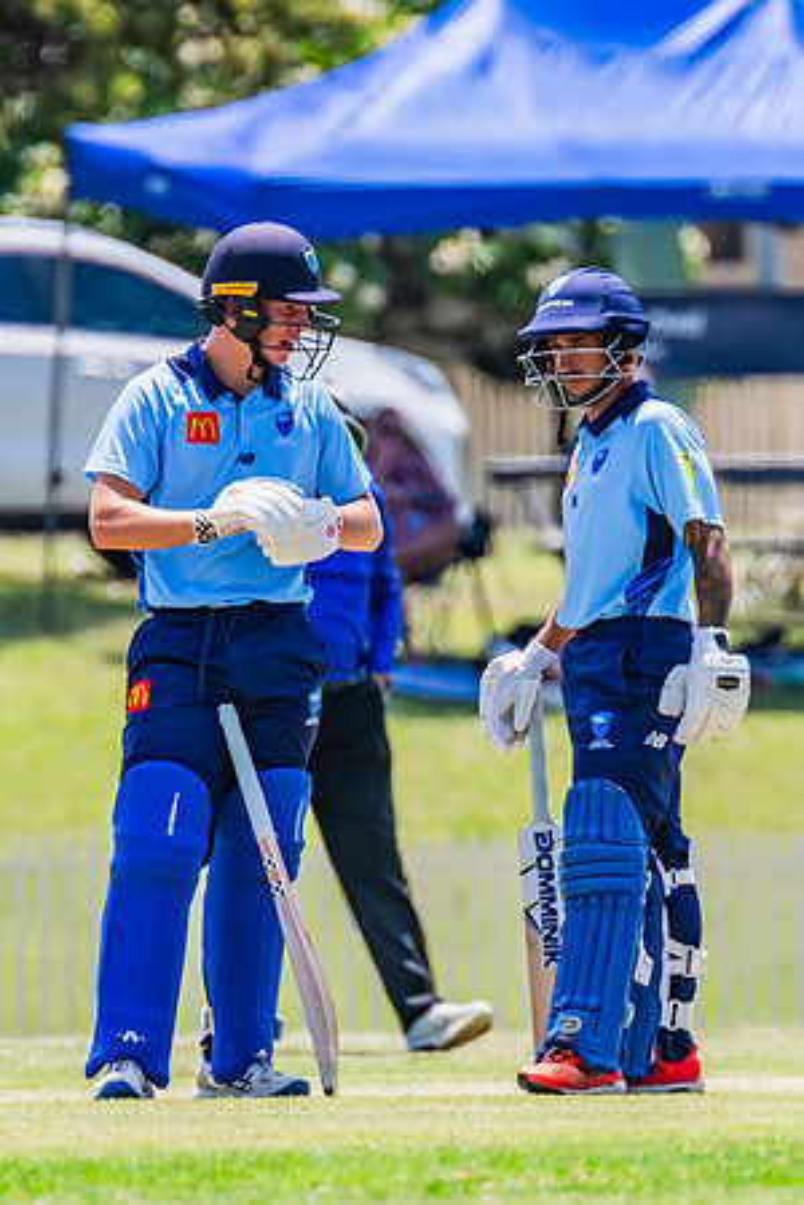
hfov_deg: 1.4
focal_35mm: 978
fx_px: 32756
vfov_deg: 2.1
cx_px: 413
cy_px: 576
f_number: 8
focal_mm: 600
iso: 800
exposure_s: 1/2000
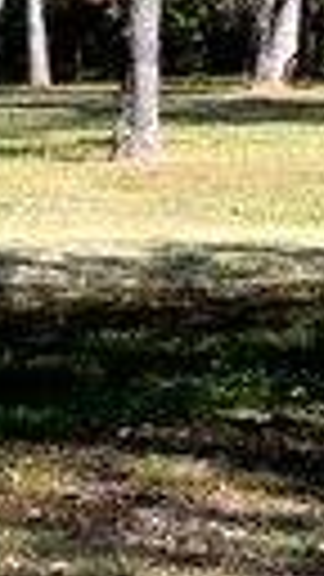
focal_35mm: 323
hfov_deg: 3.7
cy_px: 81
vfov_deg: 6.7
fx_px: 4933
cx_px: -432
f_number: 8
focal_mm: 55
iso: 250
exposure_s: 1/250
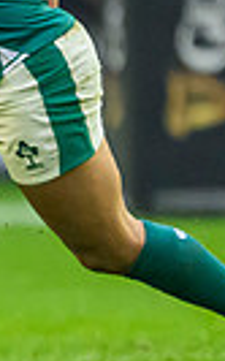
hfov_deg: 0.4
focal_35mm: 3680
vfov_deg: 0.6
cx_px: -510
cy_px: 165
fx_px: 36144
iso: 5000
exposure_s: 1/1250
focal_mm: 560
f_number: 4
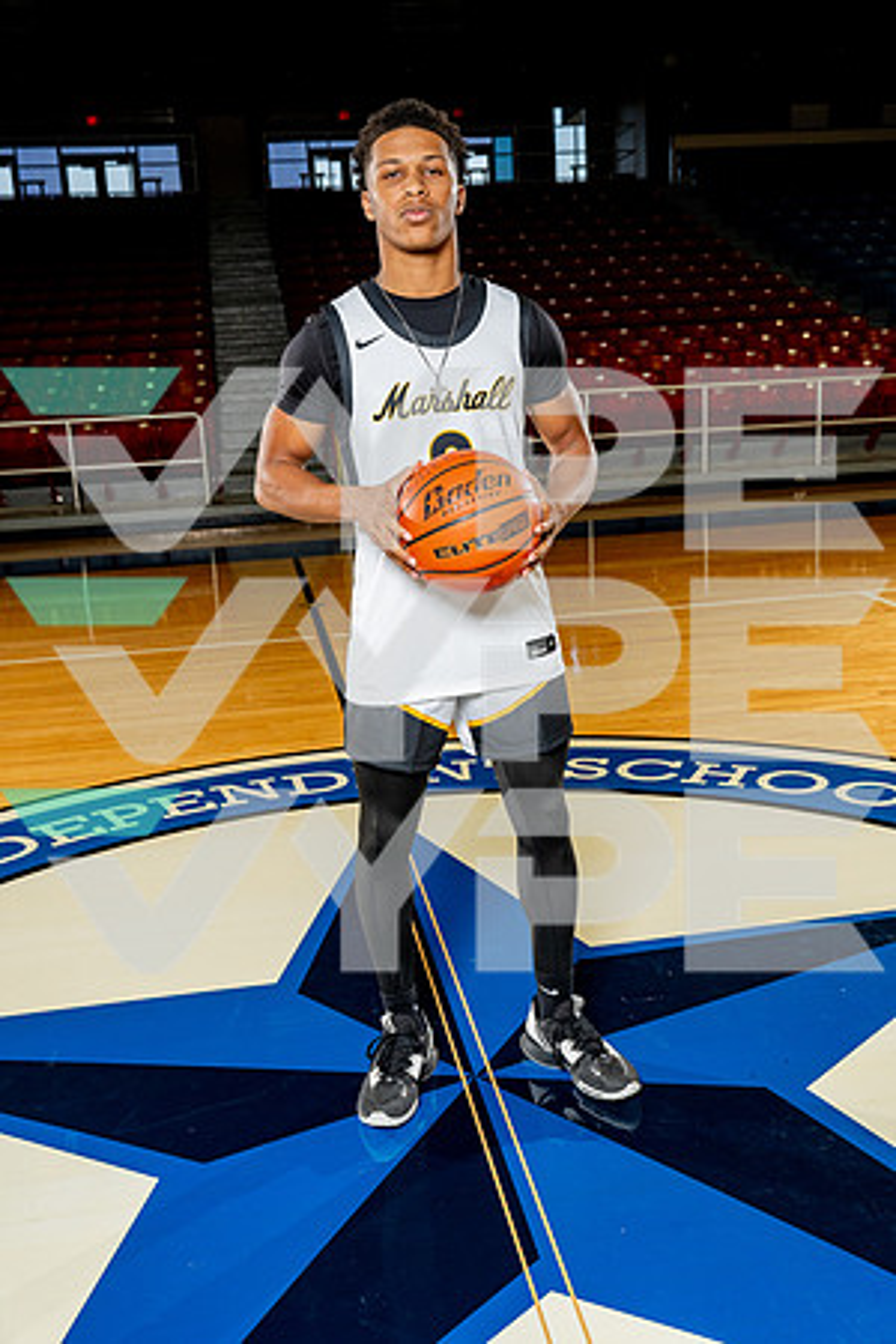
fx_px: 1307
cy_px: 672
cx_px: 448
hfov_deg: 37.9
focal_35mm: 35
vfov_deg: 54.4
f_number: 5.6
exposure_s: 1/250
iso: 640
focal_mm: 35
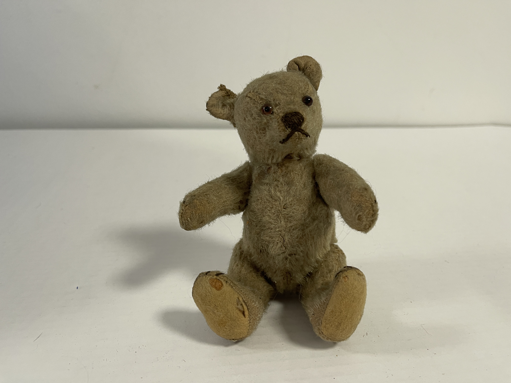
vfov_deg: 54.9
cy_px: 192
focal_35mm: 25
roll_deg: -1.9
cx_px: 256
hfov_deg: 69.4
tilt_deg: -20.7
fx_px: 369
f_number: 1.6
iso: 80
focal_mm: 5.1
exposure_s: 1/50
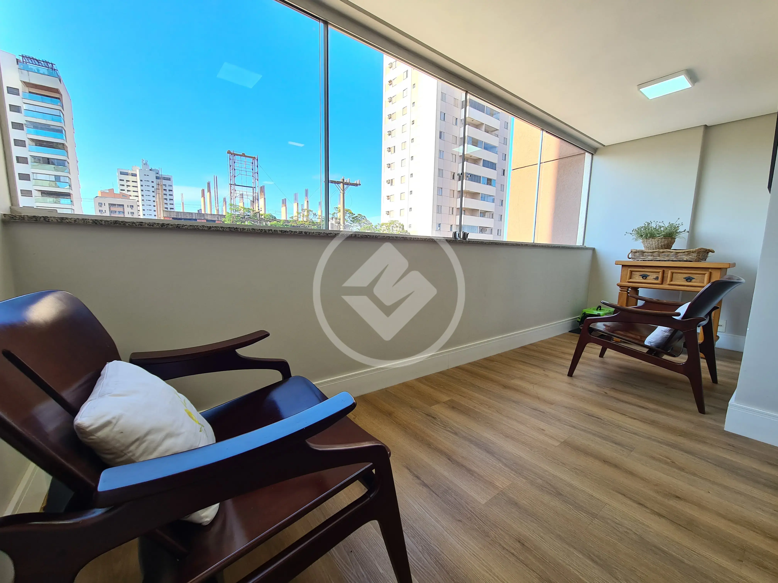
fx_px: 292
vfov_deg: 89.9
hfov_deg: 106.2
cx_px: 389
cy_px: 292
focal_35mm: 13
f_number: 2.2
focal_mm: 2.2
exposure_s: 1/196
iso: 50
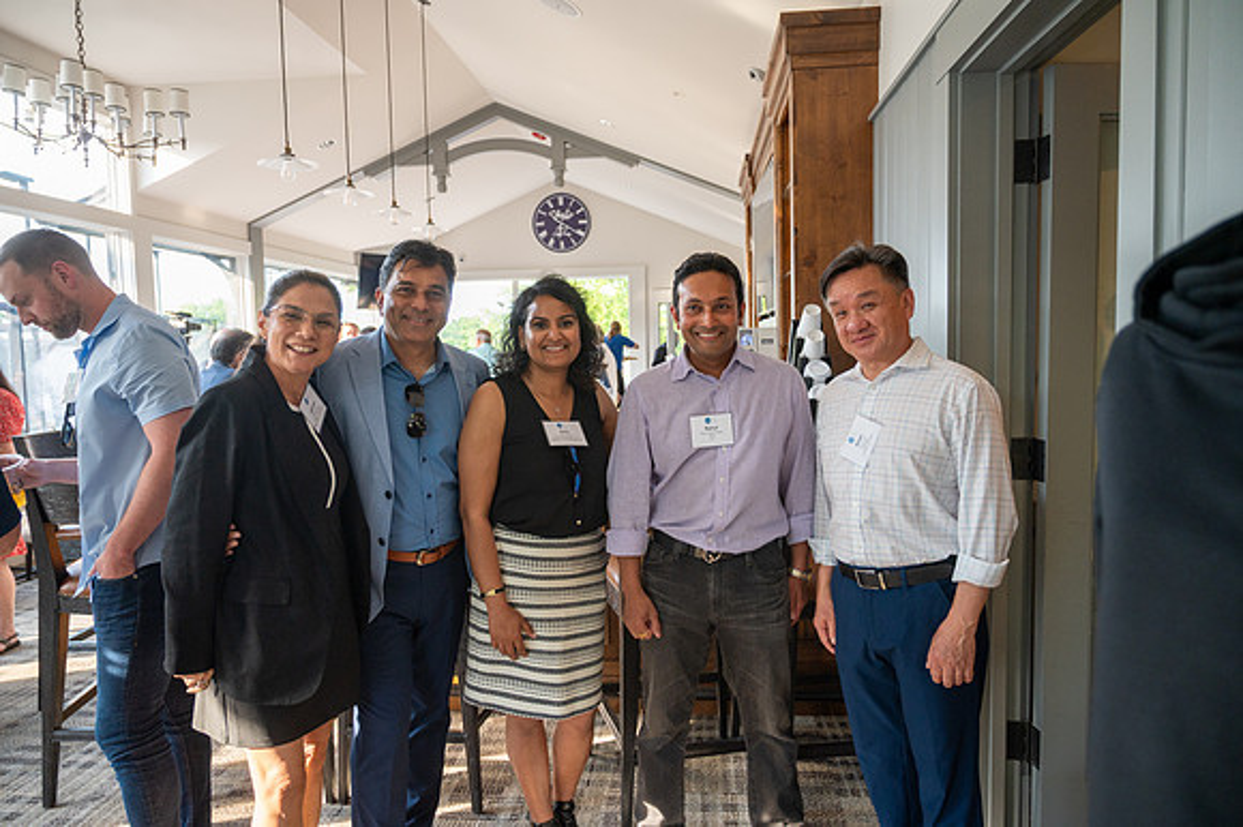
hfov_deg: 73.8
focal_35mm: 24
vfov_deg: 53.1
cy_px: 414
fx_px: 828
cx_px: 622
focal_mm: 24
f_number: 4
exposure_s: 1/160
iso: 640
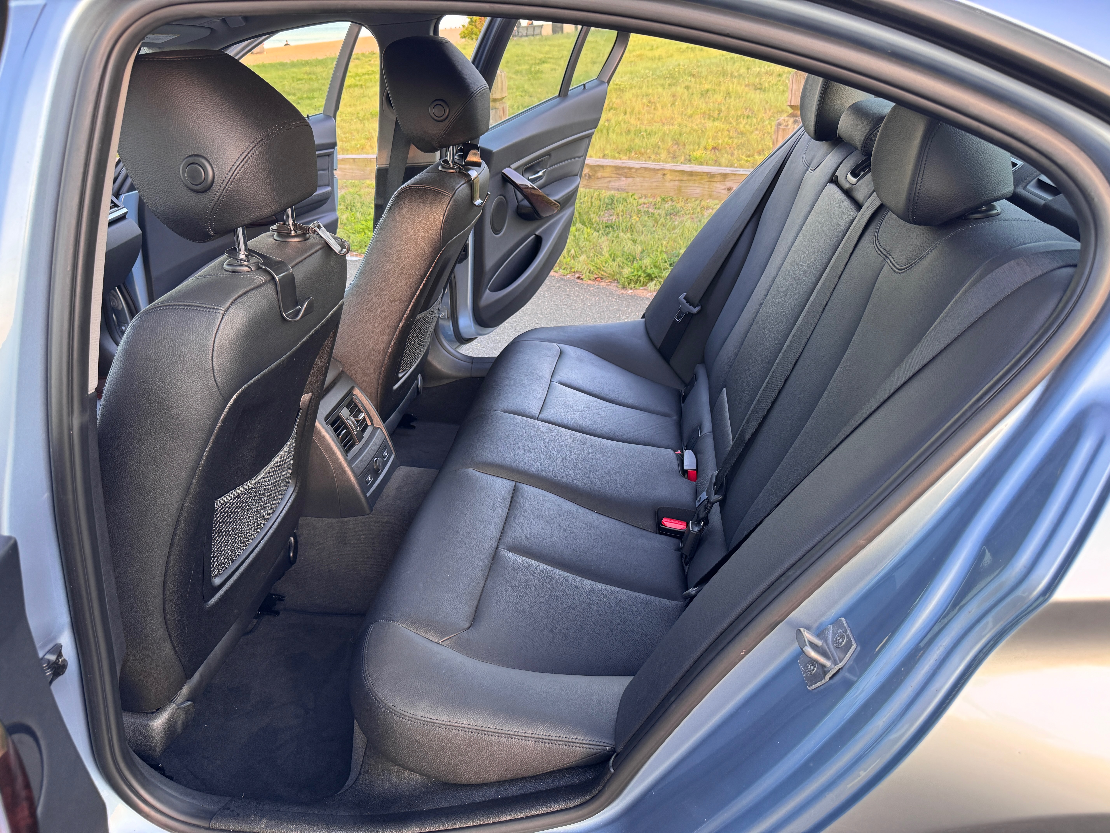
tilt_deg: -27.5
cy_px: 416
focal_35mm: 24
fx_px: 770
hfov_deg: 71.6
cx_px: 555
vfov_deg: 56.8
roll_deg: +1.8
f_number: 1.78
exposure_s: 1/121
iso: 160
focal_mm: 6.76
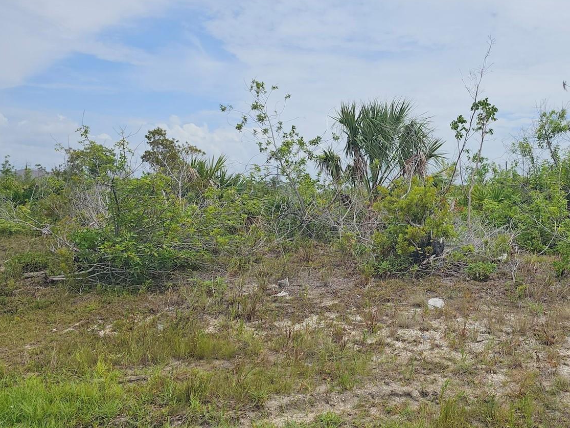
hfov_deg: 53.8
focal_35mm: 33
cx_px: 398
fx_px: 543
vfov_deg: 42.8
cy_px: 252
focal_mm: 6.3
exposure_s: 1/1576
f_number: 1.7
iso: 10
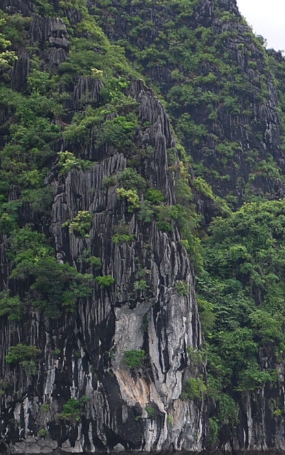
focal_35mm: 231
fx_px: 2876
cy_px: 407
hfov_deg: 5.6
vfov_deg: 9.0
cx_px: 499
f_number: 5.6
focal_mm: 55
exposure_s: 1/125
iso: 110
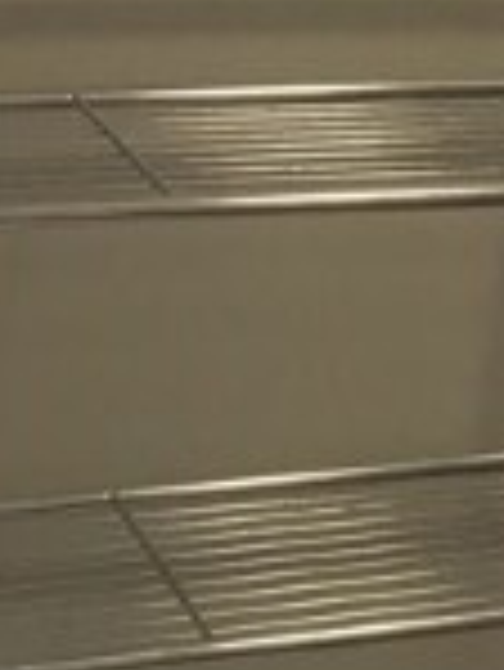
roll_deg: -5.1
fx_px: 2888
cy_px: 737
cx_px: 1184
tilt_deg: -23.9
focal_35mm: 149
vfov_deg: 13.0
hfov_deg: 9.0
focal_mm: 4.15
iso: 64
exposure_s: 1/30
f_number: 2.2
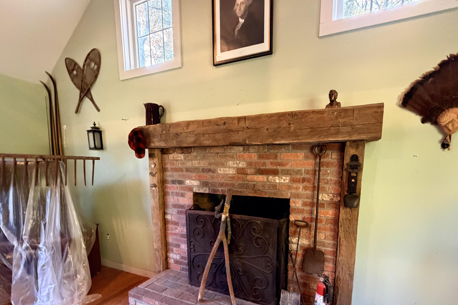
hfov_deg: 92.9
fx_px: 216
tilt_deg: -8.7
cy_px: 198
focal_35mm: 17
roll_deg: -0.8
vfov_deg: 68.8
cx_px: 253
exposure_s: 1/60
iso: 1000
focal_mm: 2.22
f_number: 2.2
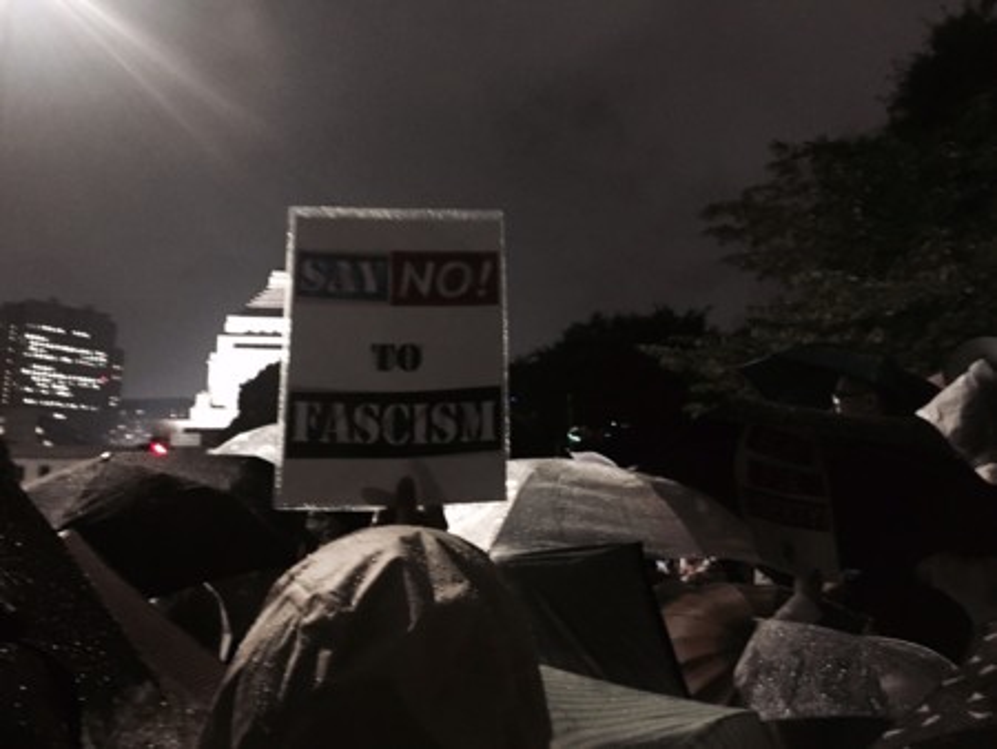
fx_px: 836
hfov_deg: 61.6
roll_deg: -1.4
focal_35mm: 29
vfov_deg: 48.3
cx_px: 498
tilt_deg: +12.9
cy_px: 374
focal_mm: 4.15
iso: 640
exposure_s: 1/15
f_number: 2.2
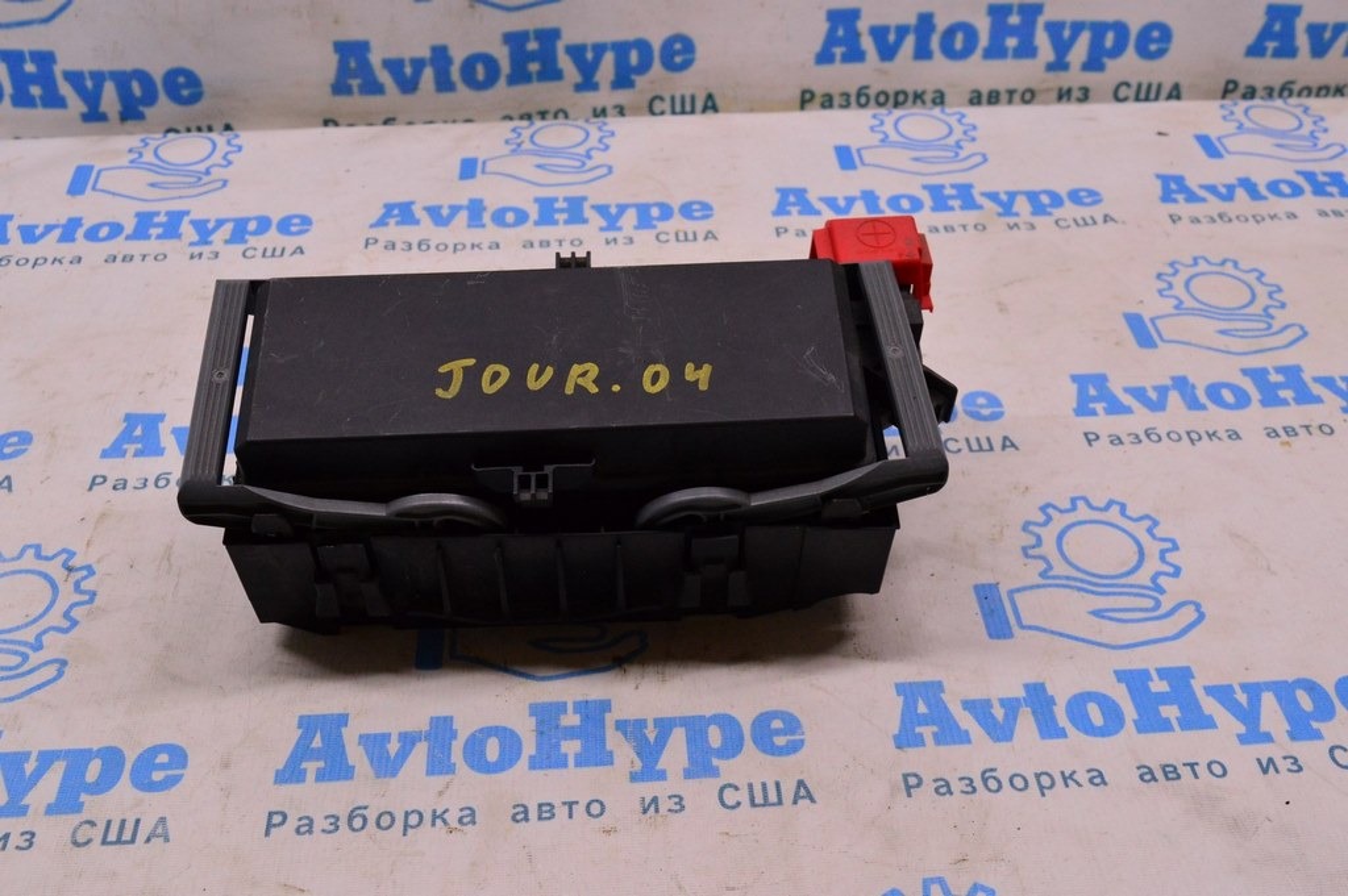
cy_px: 448
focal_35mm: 39
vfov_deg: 34.2
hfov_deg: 49.6
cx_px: 674
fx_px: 1459
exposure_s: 1/125
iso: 1600
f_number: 8
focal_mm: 26
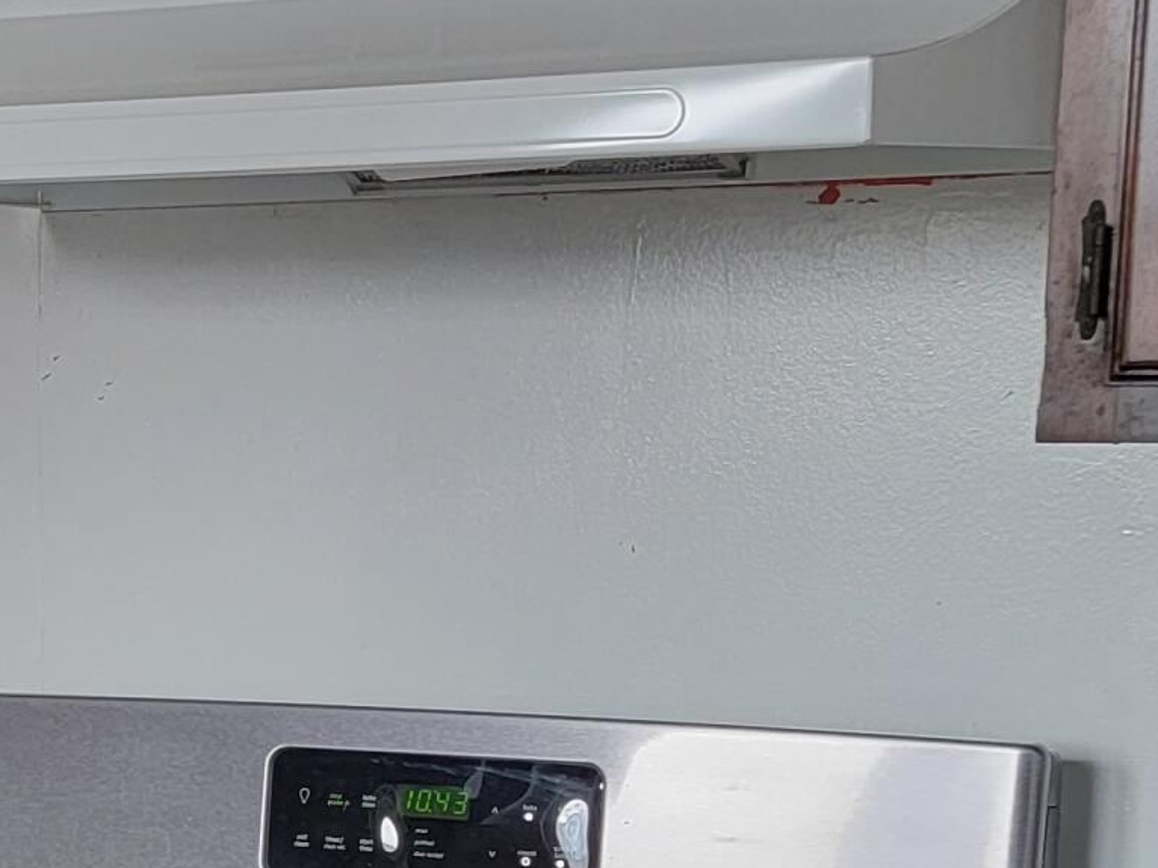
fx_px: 3144
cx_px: -35
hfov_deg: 20.1
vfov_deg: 15.3
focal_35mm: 94
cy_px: 956
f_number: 1.8
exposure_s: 1/120
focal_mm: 6.7
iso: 250
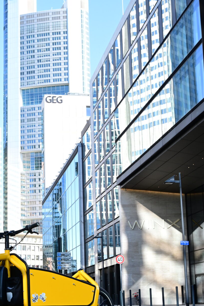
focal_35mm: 63
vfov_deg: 31.7
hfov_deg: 21.2
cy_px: 200
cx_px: 27
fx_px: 535
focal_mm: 30
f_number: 8
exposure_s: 1/250
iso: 500
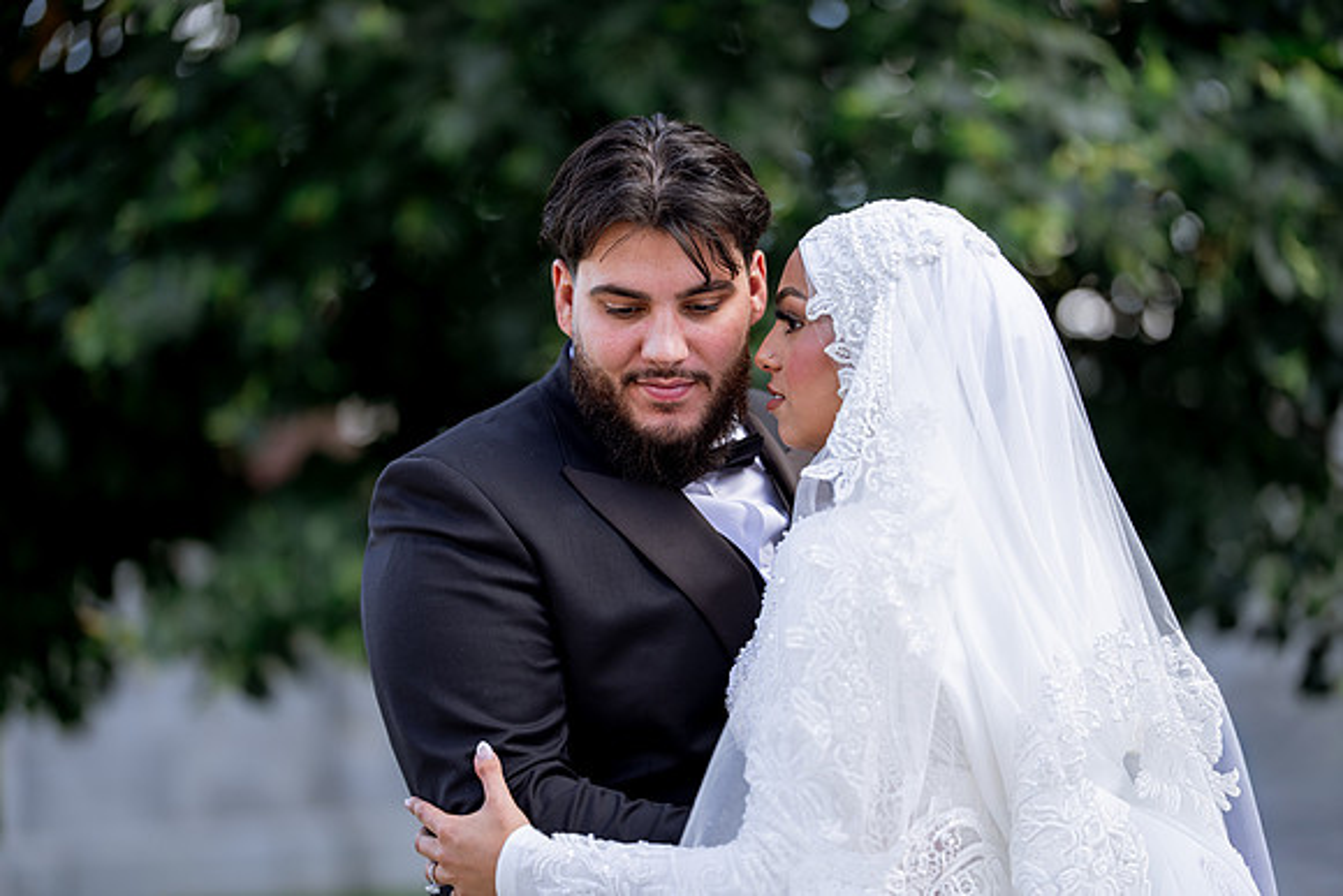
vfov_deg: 13.2
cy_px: 448
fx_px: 3881
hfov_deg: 19.6
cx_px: 672
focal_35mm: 104
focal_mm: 104
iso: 100
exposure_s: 1/640
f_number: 2
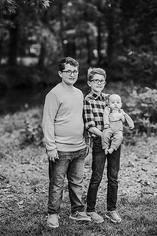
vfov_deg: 23.9
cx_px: 78
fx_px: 556
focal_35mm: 85
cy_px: 118
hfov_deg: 16.1
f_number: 2.2
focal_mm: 85
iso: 125
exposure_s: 1/200
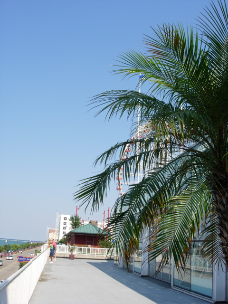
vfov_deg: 49.0
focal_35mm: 38
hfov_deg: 37.7
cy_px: 152
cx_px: 114
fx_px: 334
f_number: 4.8
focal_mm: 7.8
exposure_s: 1/527
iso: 64
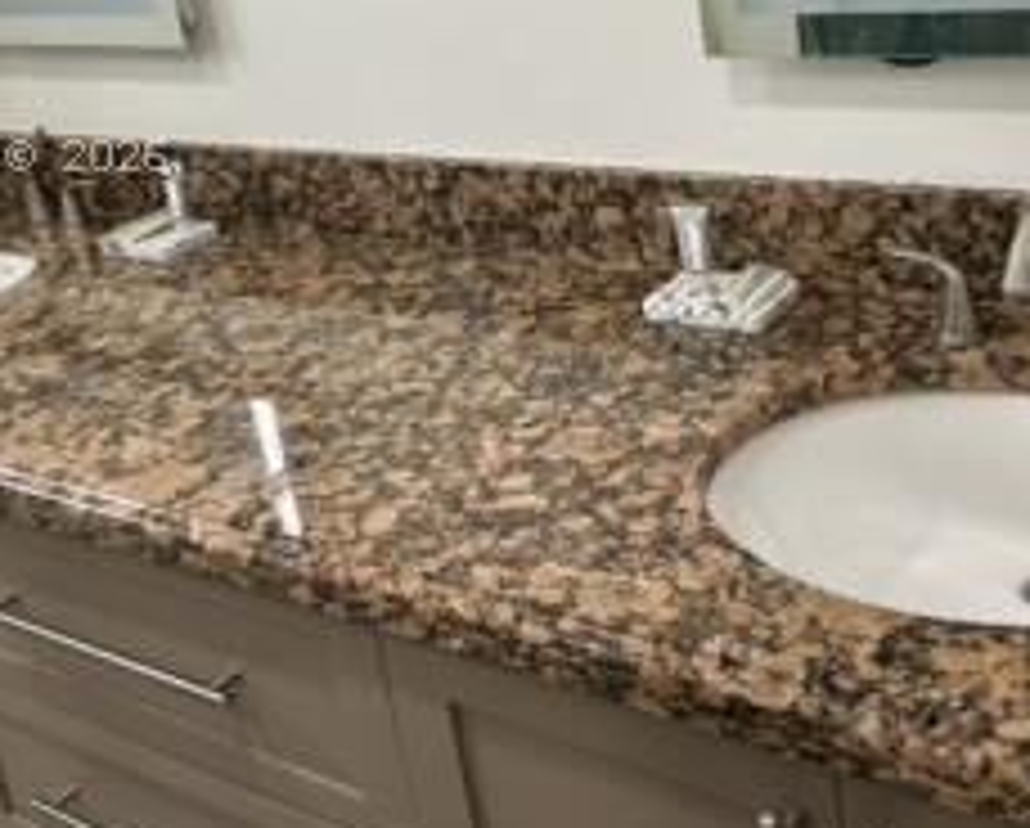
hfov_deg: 37.9
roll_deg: +9.3
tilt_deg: -16.2
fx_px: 1496
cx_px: 607
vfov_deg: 30.1
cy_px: 153
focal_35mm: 49
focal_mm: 6.86
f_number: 1.78
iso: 160
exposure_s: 1/120
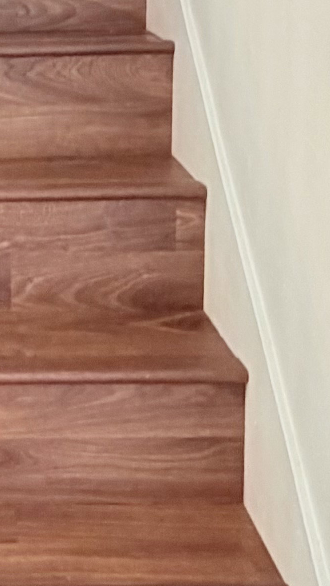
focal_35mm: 74
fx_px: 1151
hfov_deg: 15.3
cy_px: 107
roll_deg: +2.8
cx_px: -138
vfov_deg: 27.9
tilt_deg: -9.6
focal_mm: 2.22
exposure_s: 1/60
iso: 200
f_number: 2.2
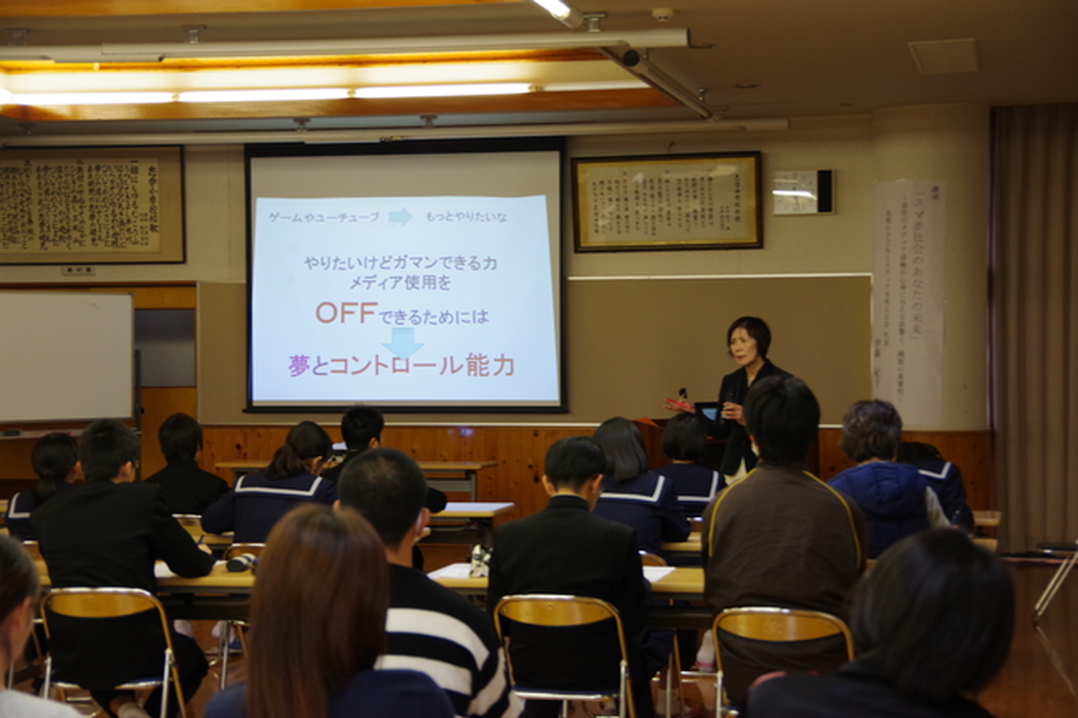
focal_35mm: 72
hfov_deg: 28.1
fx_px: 2155
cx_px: 539
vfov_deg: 18.9
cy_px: 359
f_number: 4.5
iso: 1600
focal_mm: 48
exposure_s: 1/100
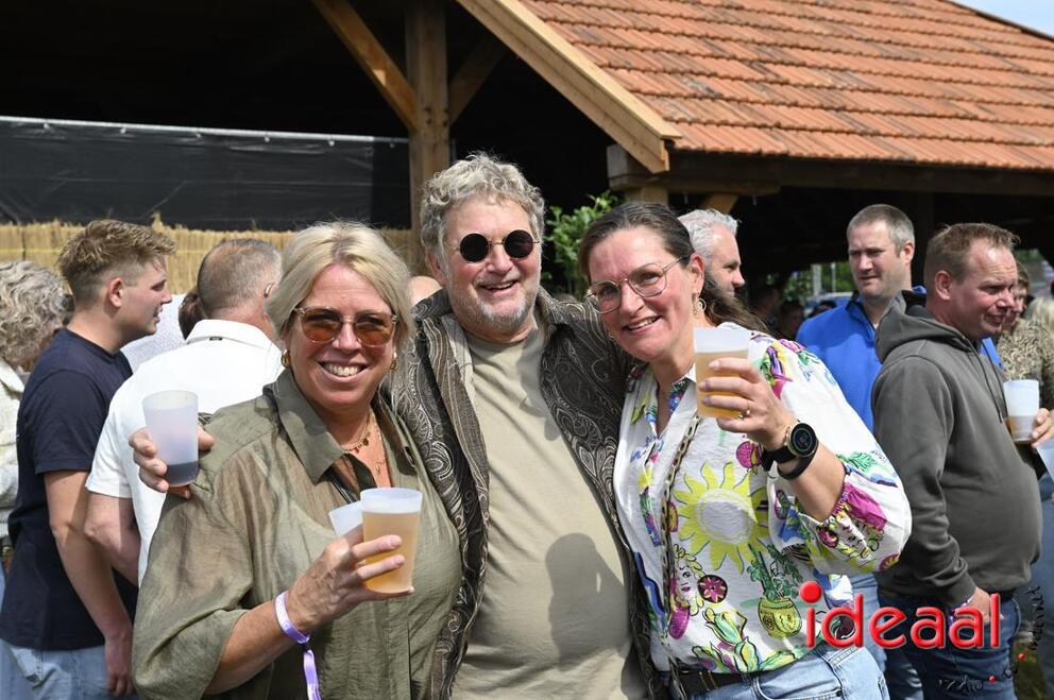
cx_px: 527
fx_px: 1404
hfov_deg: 41.2
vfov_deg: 28.0
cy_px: 350
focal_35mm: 48
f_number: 6.3
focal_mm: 48
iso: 100
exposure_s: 1/320
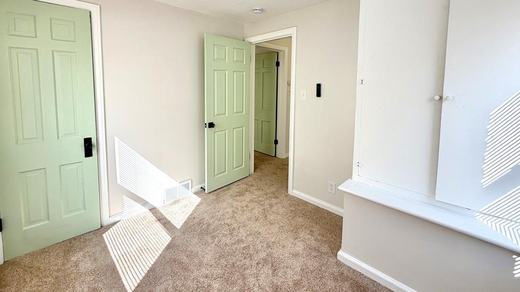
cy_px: 102
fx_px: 221
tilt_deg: -4.8
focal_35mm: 16
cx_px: 256
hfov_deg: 99.4
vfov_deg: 65.6
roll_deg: -1.2
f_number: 2.2
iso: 50
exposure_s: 1/121
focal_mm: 2.22
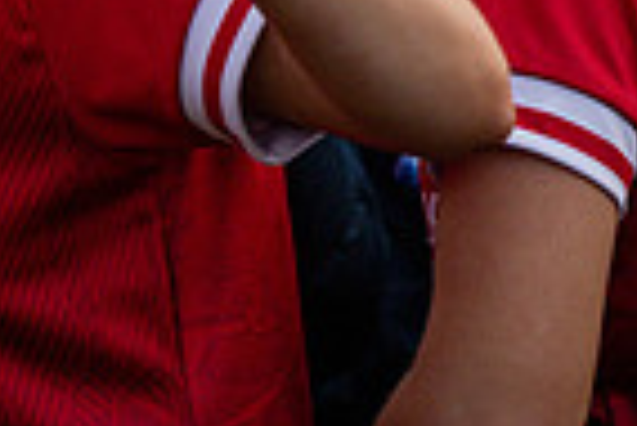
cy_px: -235
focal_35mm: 286
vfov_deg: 4.8
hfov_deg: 7.0
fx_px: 5066
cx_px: -453
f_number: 2.8
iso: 125
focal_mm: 70
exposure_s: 1/8000
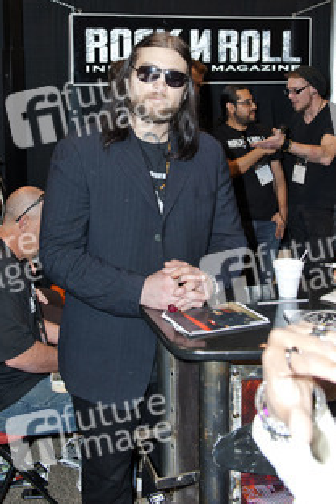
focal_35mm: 41
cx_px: 136
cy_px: 191
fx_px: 574
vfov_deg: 47.0
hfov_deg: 32.5
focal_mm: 32
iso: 500
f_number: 5
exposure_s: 1/320
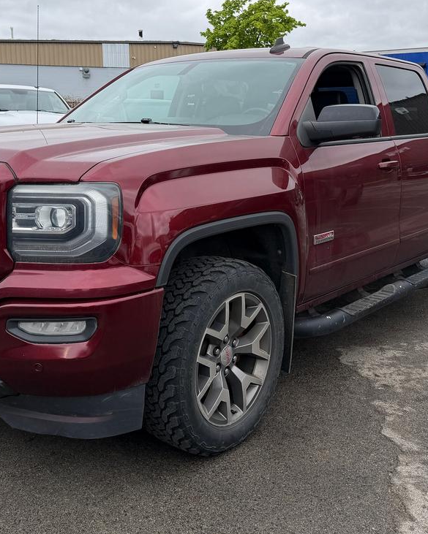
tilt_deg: -5.7
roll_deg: +0.8
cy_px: 192
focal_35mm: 41
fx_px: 649
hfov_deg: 36.5
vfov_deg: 44.3
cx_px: 212
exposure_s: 1/1361
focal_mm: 6.76
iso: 80
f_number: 1.78
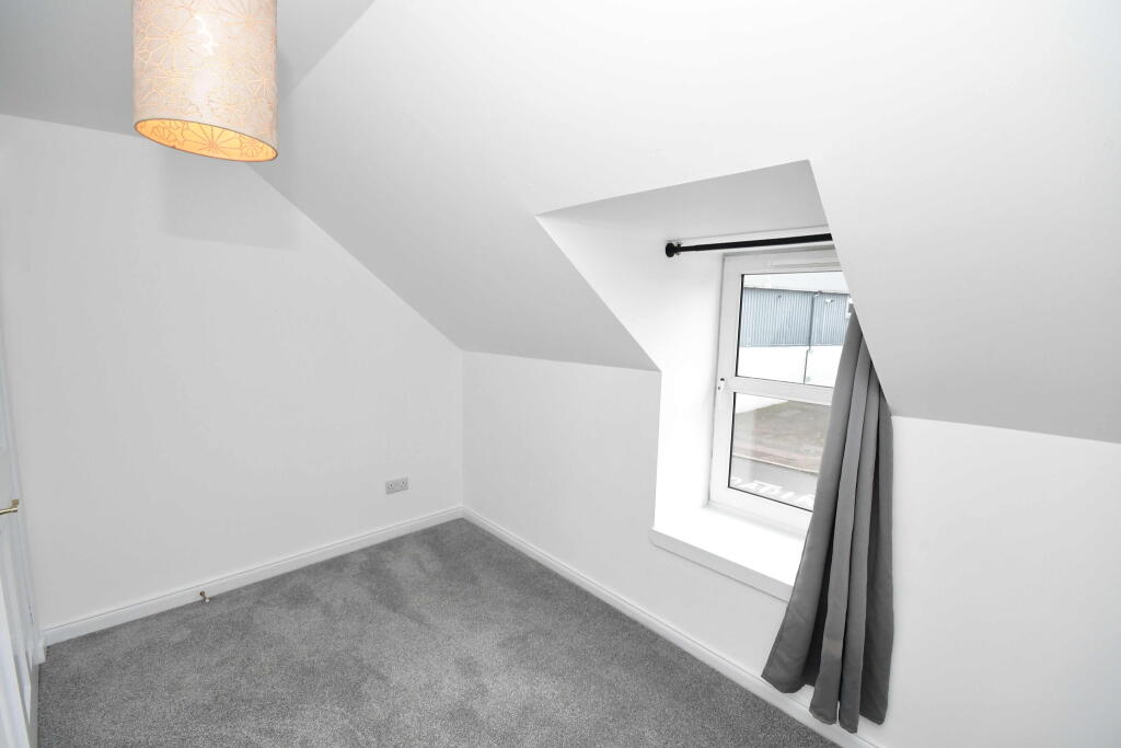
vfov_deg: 77.3
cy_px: 374
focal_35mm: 15
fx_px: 467
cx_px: 560
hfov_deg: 100.4
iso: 2500
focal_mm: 10
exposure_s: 1/125
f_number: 9
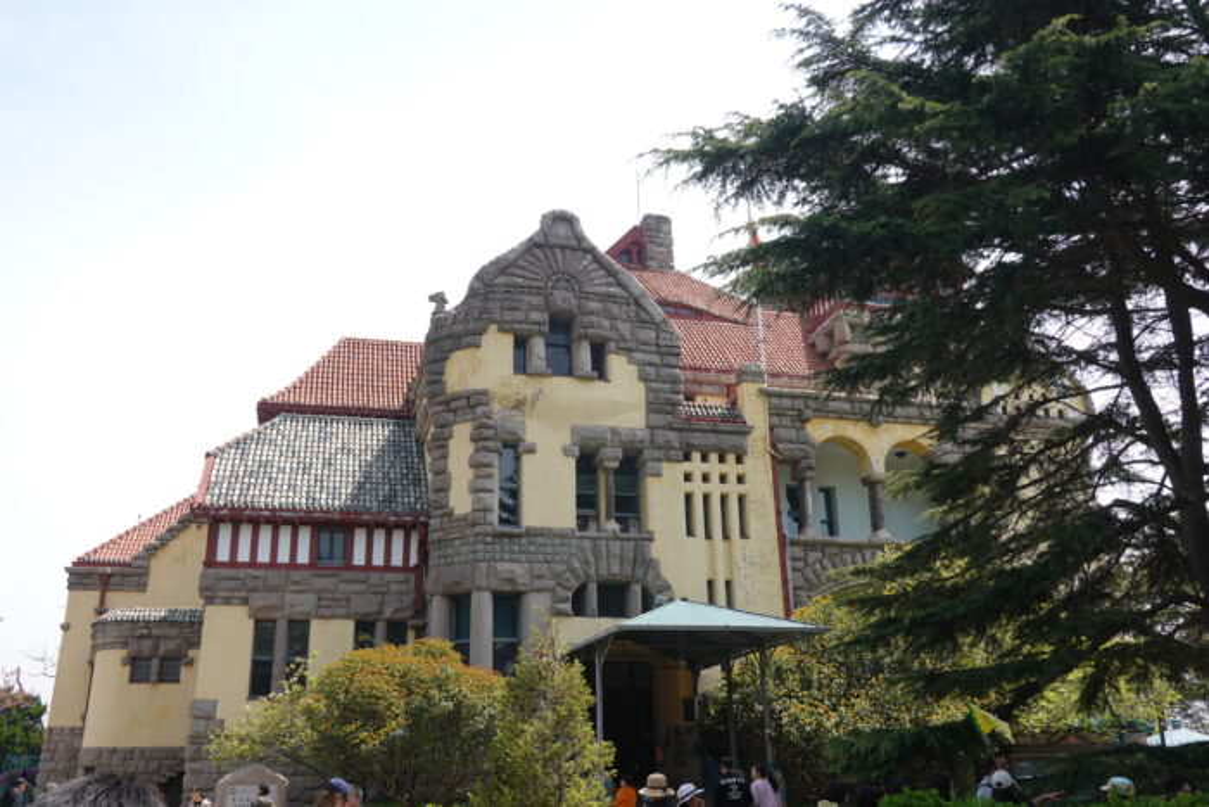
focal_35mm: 33
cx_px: 604
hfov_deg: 57.2
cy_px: 404
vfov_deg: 40.0
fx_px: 1108
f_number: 4
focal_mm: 12.25
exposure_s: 1/400
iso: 100
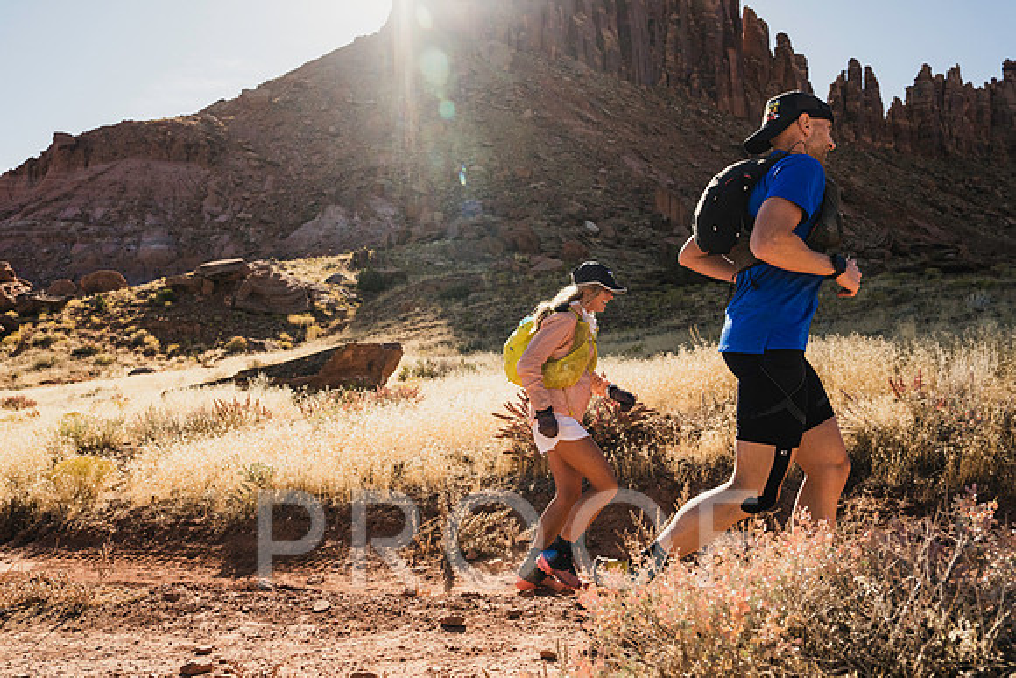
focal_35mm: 28
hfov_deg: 64.8
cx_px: 494
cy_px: 339
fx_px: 801
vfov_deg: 45.9
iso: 800
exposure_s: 1/800
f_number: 4.5
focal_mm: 27
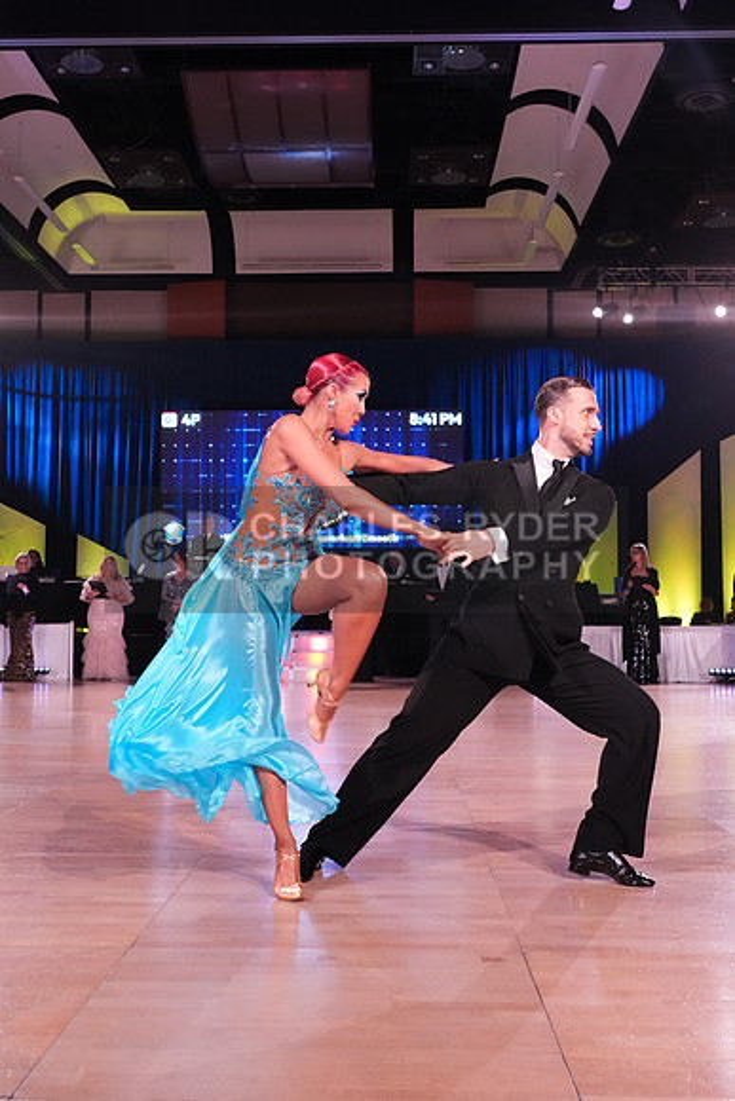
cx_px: 368
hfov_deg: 35.1
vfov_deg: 50.7
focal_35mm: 38
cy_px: 550
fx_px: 1163
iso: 4000
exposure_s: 1/200
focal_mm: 38
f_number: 6.3
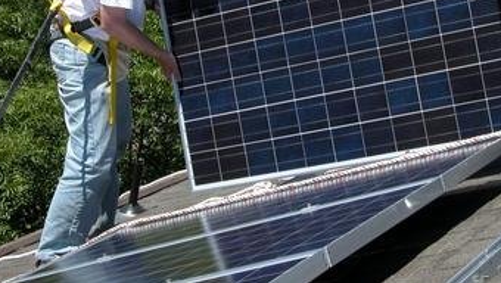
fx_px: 1489
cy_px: 11
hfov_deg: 19.0
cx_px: 329
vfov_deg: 10.8
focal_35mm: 112
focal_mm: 17.8
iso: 100
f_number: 6.6
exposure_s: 1/317
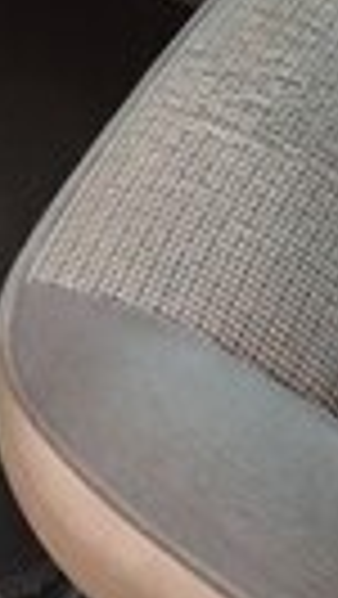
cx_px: 167
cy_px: -148
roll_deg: +2.5
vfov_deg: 17.2
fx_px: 1877
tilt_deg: -41.5
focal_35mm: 118
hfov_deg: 10.3
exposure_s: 1/33
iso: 100
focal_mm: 4.15
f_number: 2.2
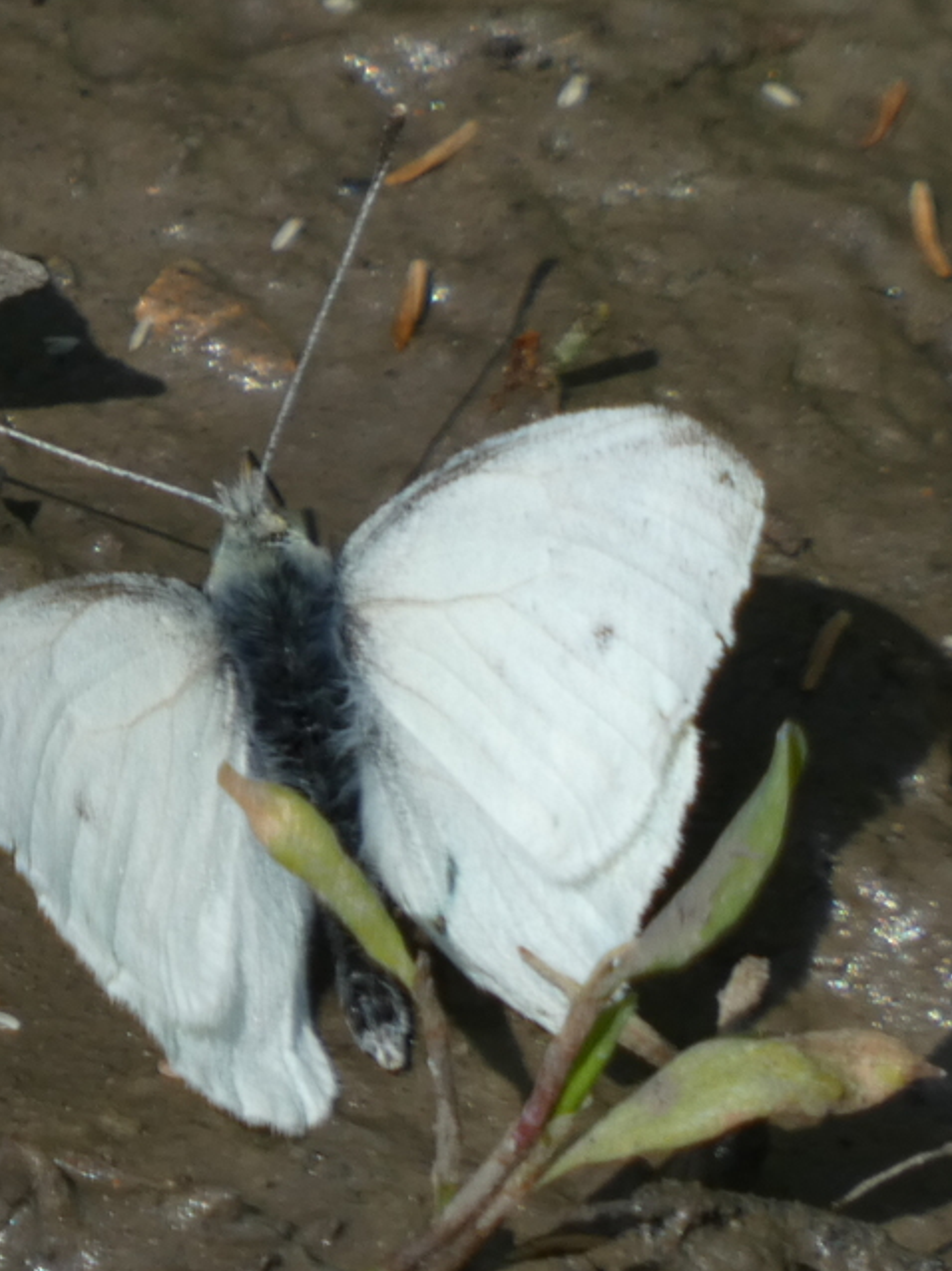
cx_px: 332
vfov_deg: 1.4
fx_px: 53316
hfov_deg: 1.0
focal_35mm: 1453
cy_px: 636
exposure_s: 1/320
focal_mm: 194.6
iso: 80
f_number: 5.7
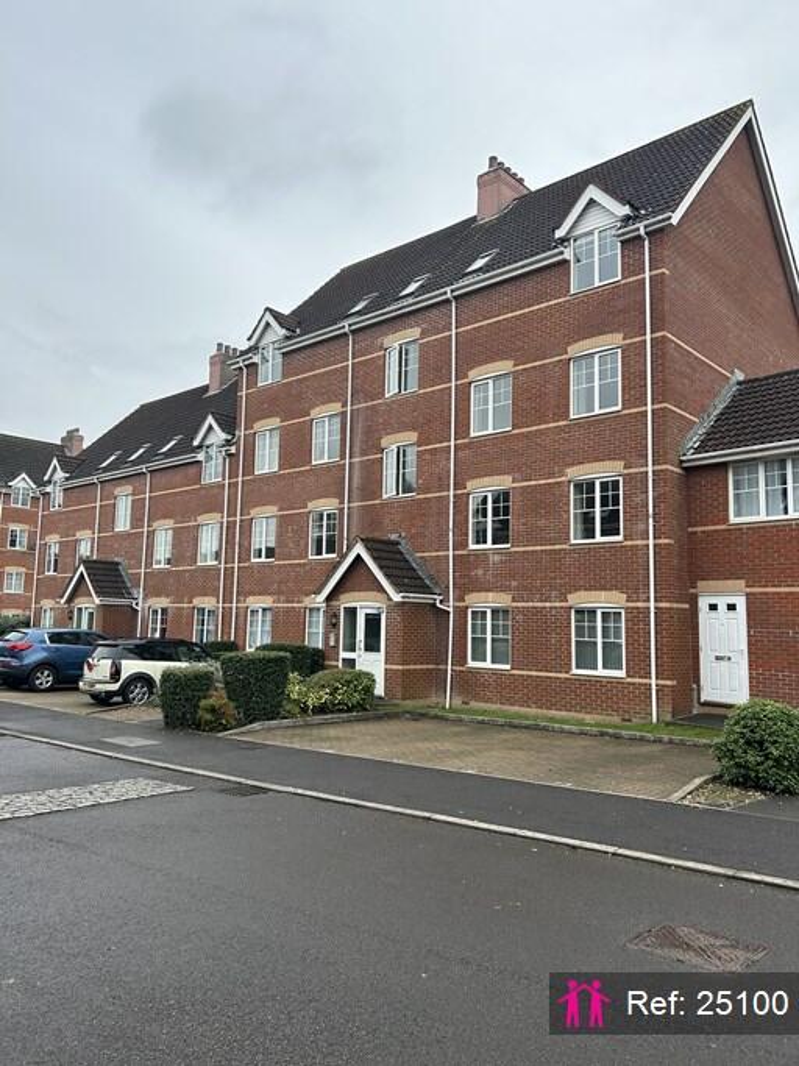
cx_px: 400
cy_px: 533
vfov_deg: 67.3
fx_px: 800
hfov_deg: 53.0
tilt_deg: +9.1
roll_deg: +0.2
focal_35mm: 26
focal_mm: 5.7
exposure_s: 1/1224
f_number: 1.5
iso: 50
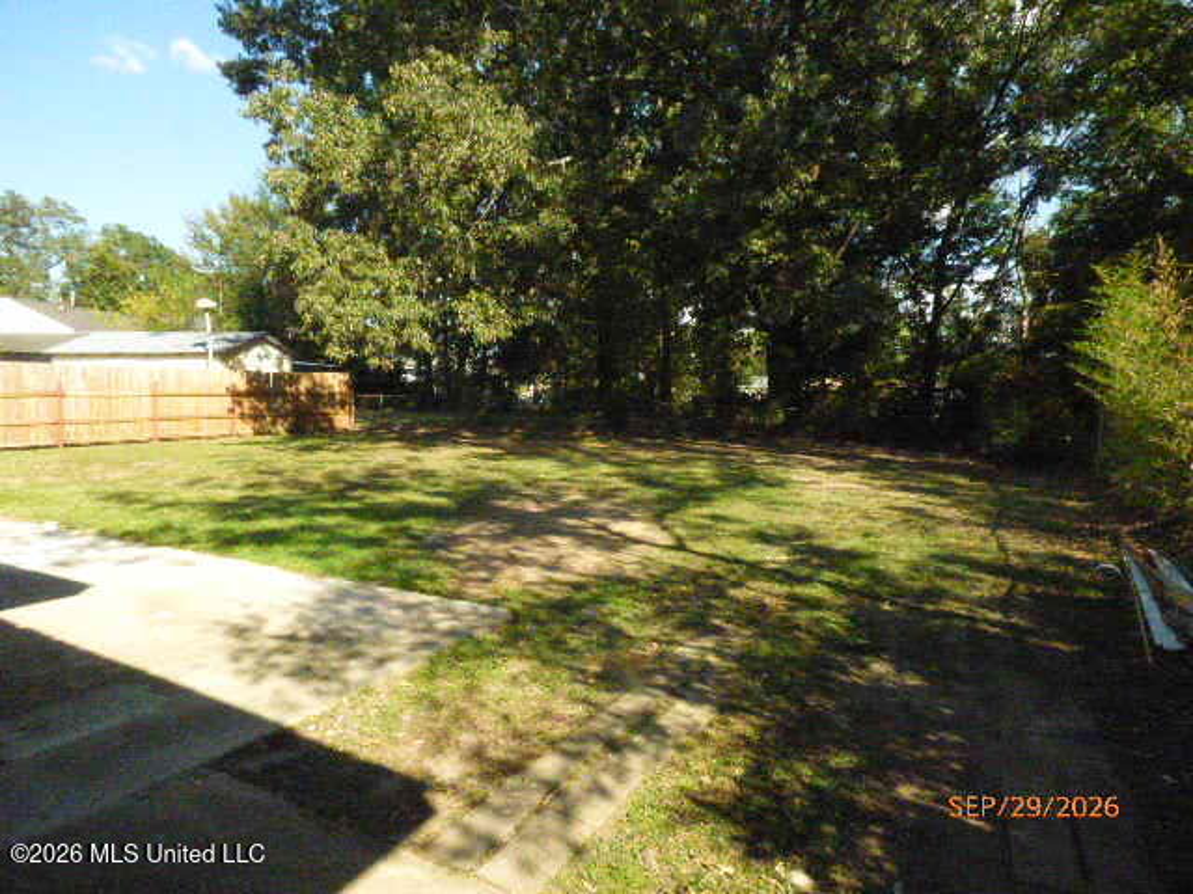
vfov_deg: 66.0
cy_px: 447
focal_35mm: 20
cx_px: 596
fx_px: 689
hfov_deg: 81.7
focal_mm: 3.58
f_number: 8
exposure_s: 1/2000
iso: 3200
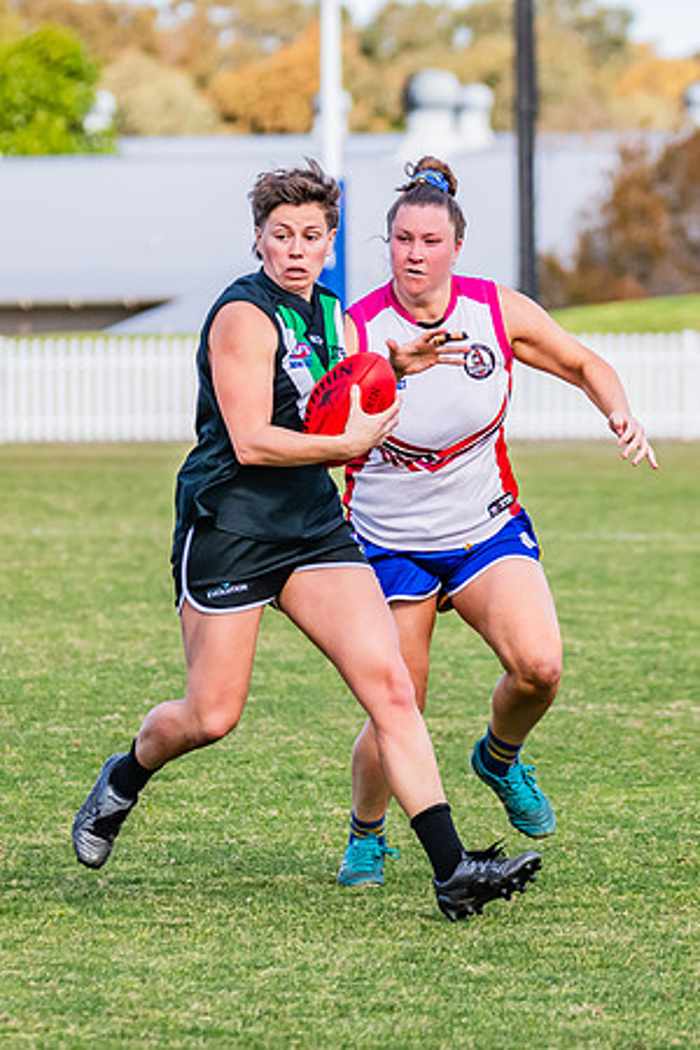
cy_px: 514
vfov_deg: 4.6
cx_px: 319
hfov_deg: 3.1
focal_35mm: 445
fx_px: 12971
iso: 800
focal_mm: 210
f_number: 6.3
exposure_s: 1/1600
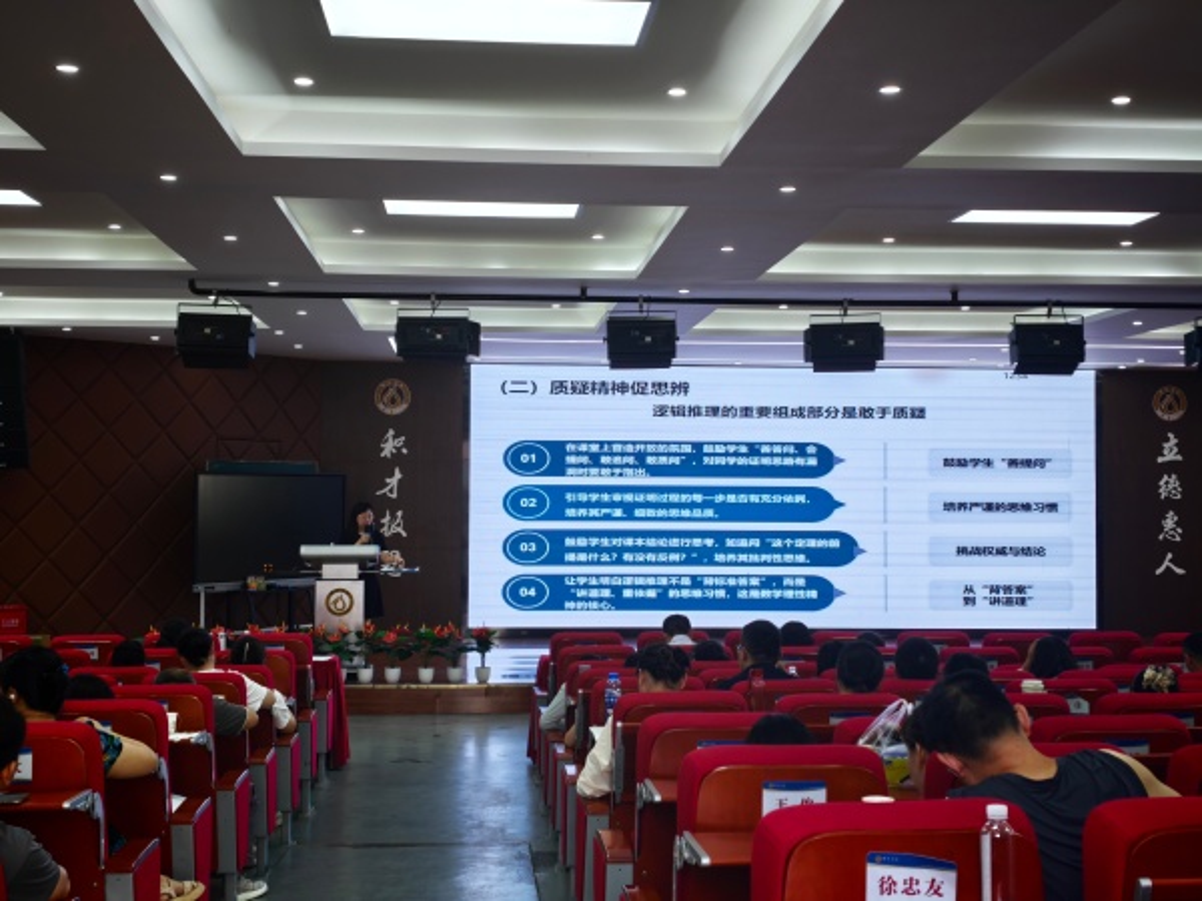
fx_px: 1597
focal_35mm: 46
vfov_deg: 31.5
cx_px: 601
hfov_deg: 41.2
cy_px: 450
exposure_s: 1/111
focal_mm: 6.62
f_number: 1.67
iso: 50
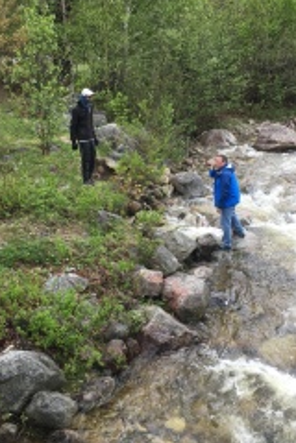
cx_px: 181
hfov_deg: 29.2
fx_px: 567
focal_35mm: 46
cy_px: 209
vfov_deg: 42.7
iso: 25
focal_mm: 4.15
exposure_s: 1/120
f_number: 2.2
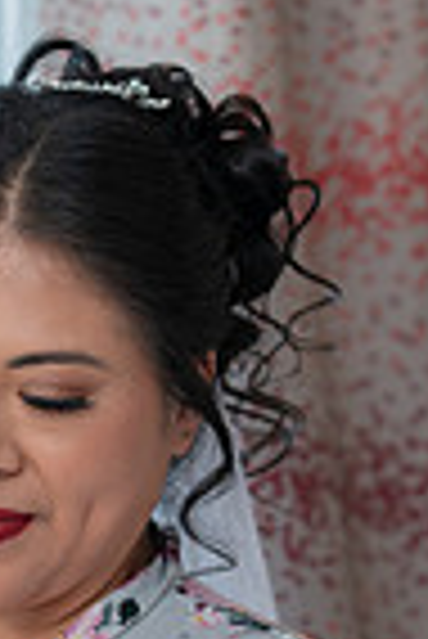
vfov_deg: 7.6
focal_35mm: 269
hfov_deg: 5.1
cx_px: -131
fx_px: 4785
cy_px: 572
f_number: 2
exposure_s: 1/125
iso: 125
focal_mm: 85
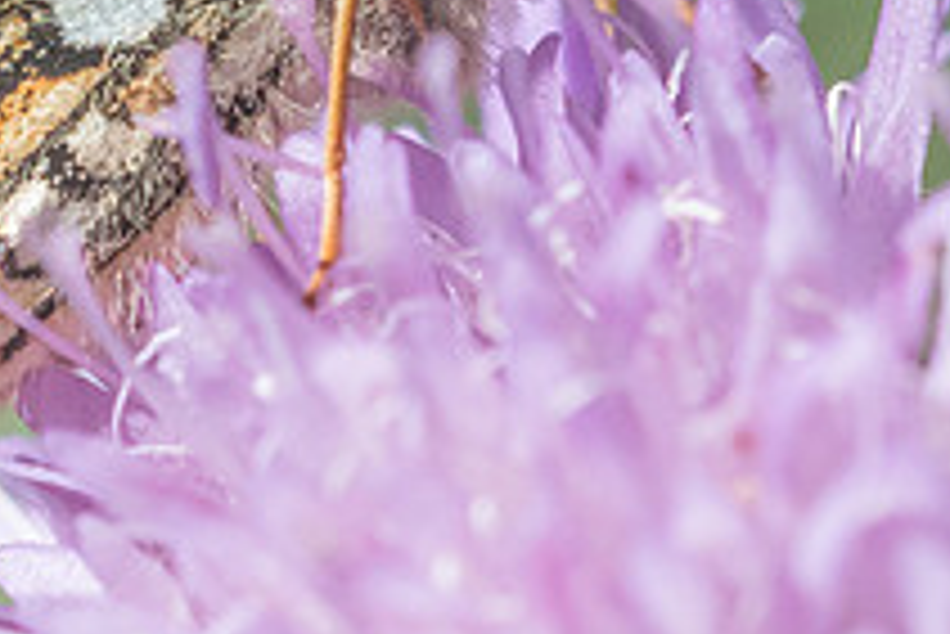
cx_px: 197
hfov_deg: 2.0
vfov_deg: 1.3
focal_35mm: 1026
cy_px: 132
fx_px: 27093
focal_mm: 150
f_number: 9
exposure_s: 1/1600
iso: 1250
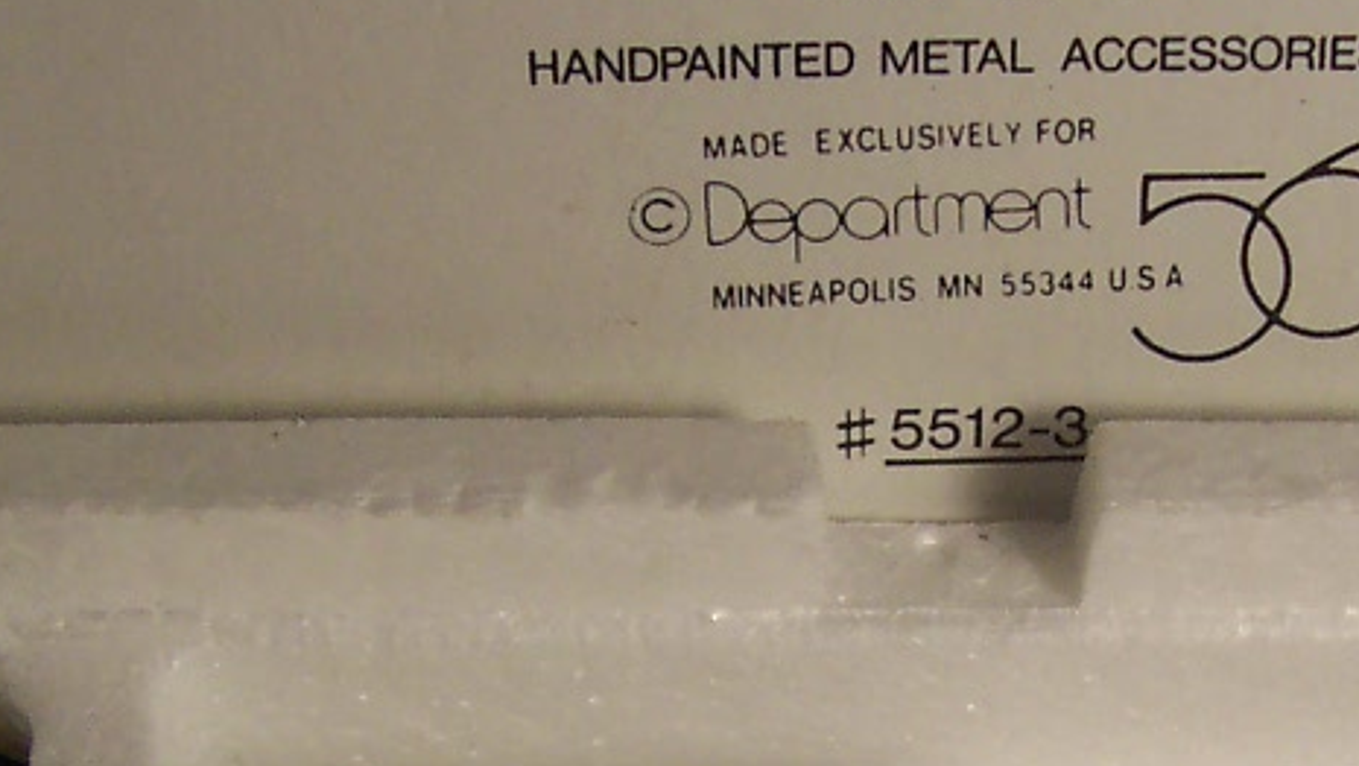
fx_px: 3749
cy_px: 854
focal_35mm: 104
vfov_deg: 11.5
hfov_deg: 20.4
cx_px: 967
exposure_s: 1/250
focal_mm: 5.6
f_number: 2.8
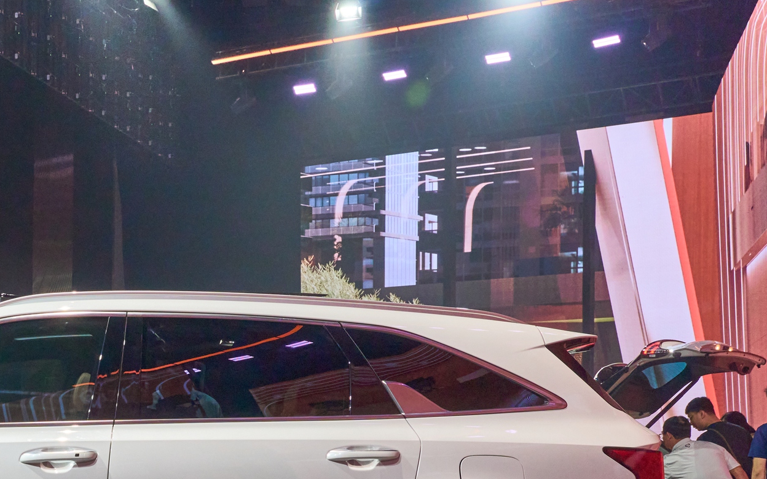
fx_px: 1442
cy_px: 474
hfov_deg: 28.6
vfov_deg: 18.4
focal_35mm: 69
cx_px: 77
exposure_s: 1/200
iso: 640
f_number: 6.3
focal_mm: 22
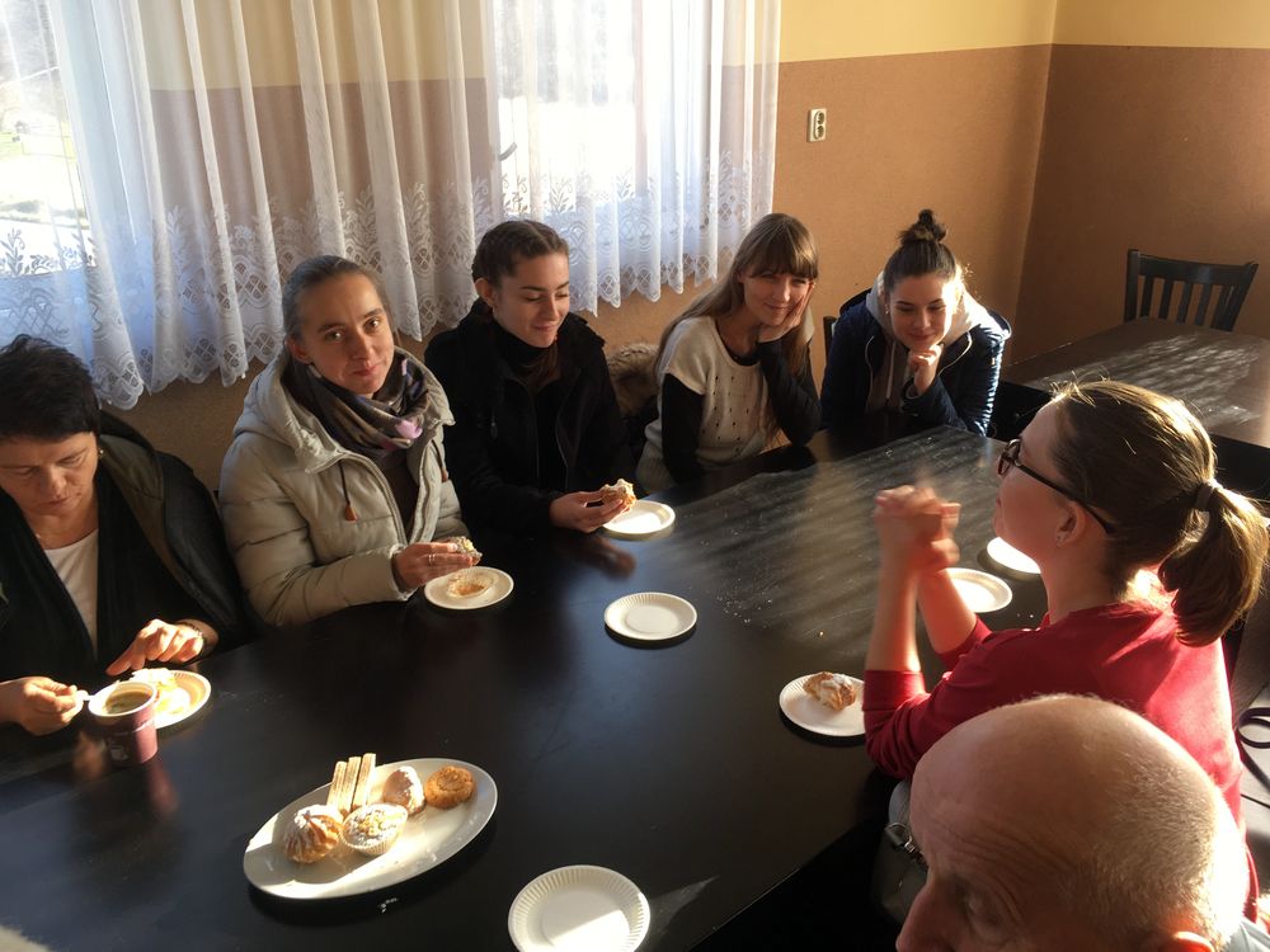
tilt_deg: -22.5
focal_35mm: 29
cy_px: 476
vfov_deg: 48.2
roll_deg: +2.0
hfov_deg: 61.7
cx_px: 635
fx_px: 1064
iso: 32
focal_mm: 4.15
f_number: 2.2
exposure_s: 1/50
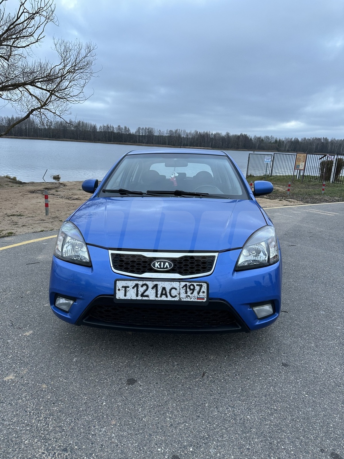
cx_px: 172
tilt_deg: -14.4
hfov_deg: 56.8
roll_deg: -4.2
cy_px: 230
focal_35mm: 24
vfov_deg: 71.6
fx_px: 318
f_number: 1.78
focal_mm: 6.86
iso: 100
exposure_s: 1/121
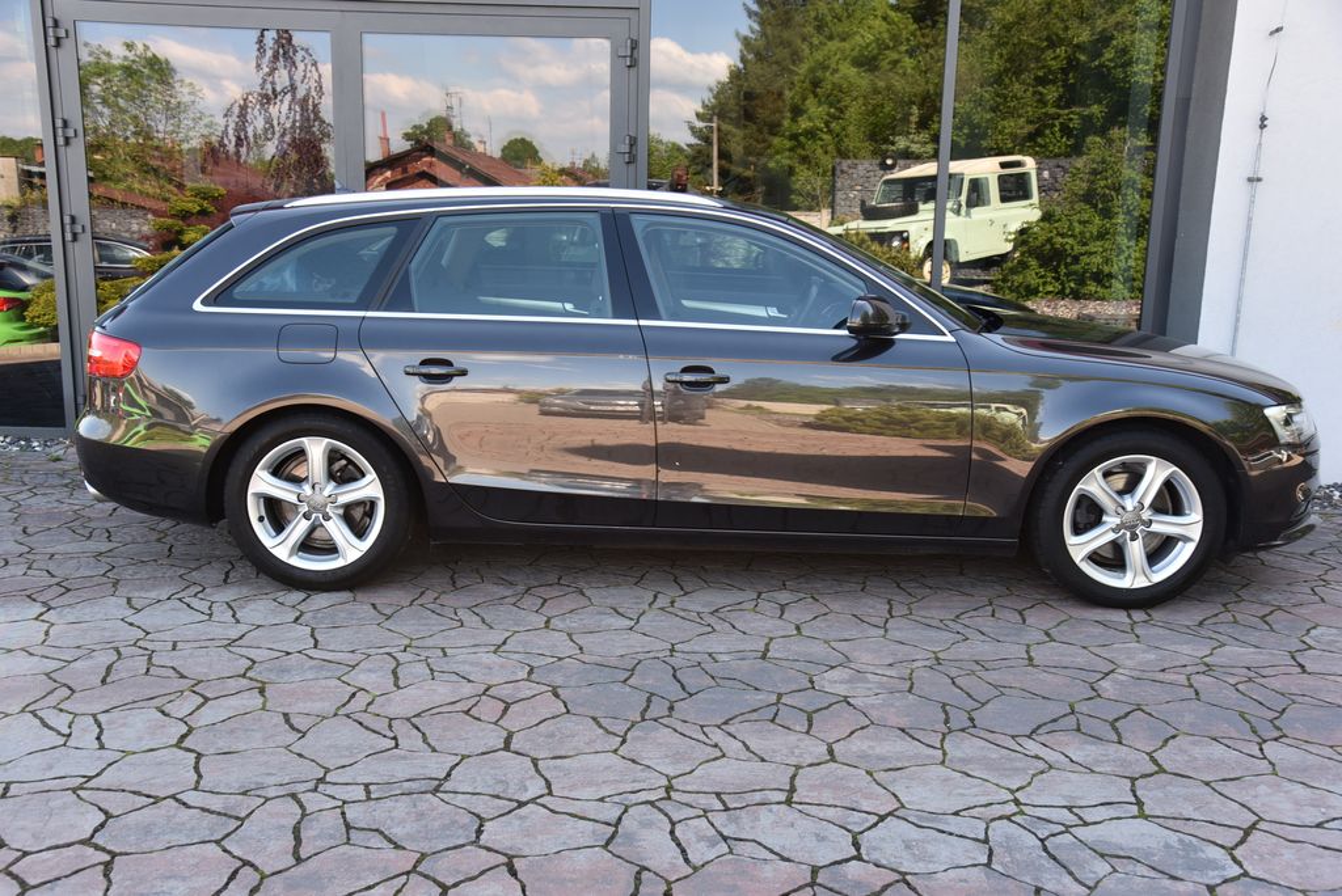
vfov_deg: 38.9
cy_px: 448
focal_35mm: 34
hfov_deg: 55.8
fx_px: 1268
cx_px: 671
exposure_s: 1/160
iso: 500
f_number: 6.3
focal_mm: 34
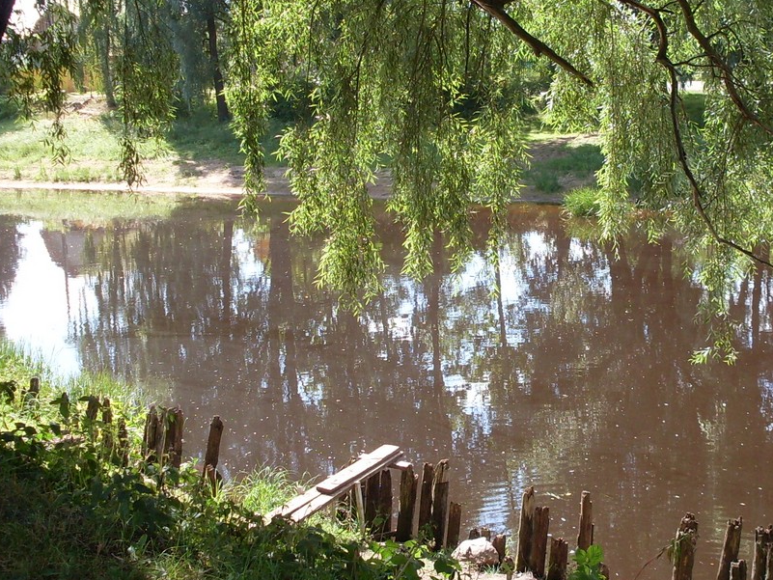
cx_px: 524
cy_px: 303
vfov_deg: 21.6
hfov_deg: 28.3
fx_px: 1519
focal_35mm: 68
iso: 80
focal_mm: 6.3
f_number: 2.8
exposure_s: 1/250
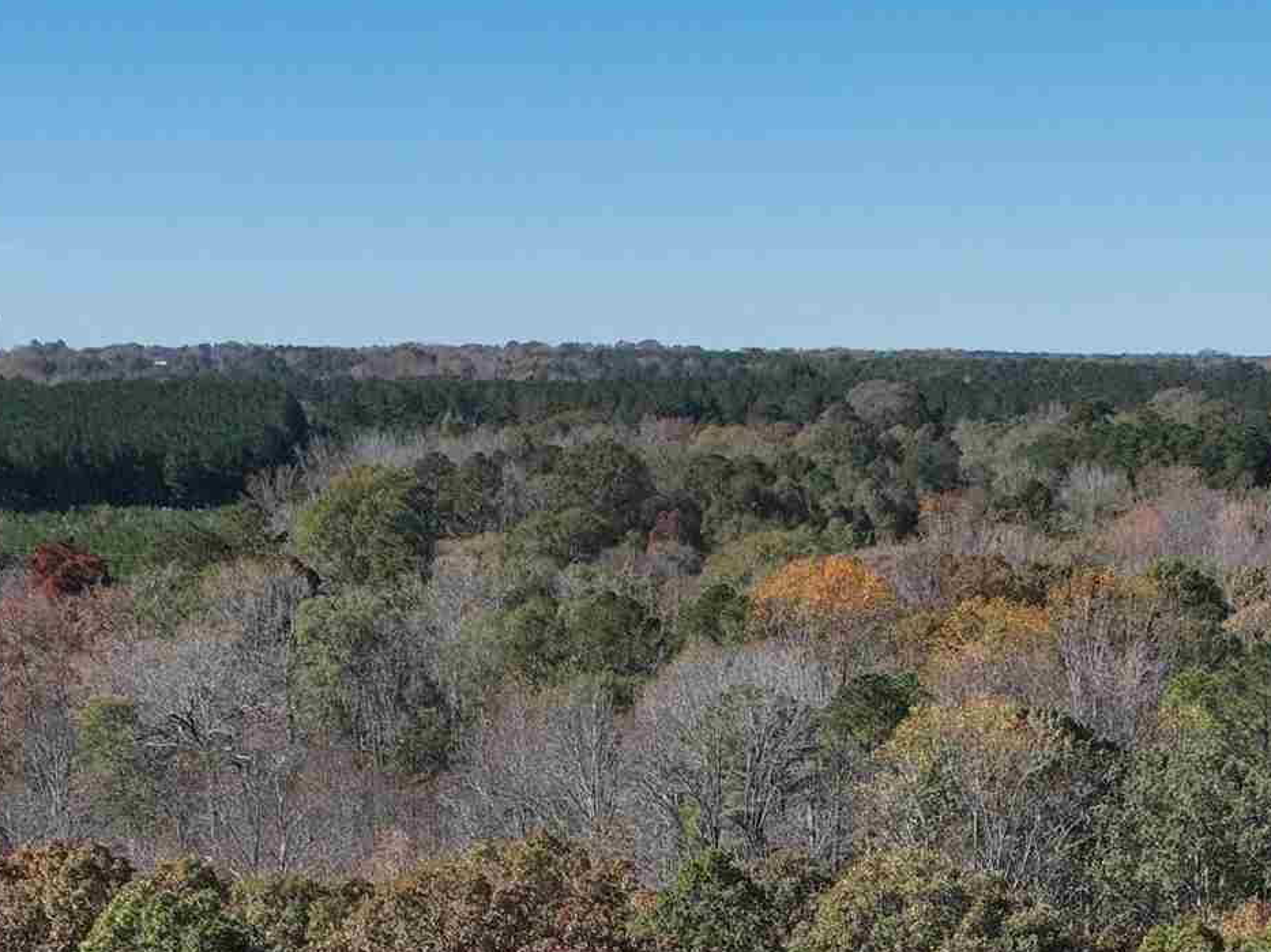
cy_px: 1511
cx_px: 962
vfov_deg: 16.6
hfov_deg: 24.4
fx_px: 2900
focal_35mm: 79
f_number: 2.8
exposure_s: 1/320
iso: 160
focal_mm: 12.29
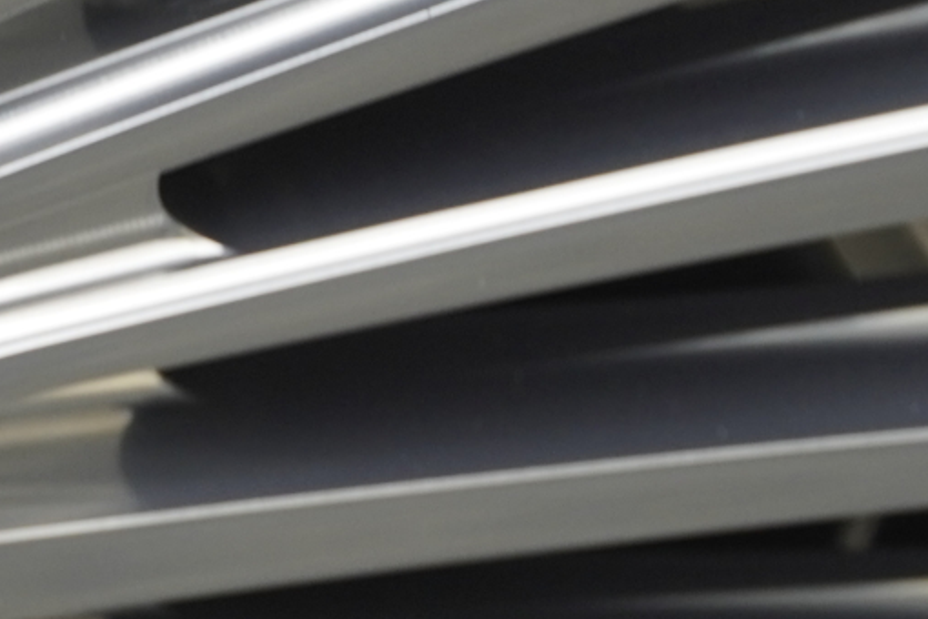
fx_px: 11458
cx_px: -471
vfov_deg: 3.1
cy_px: 283
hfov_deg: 4.6
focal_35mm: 445
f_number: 5.6
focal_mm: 59
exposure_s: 1/160
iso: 320
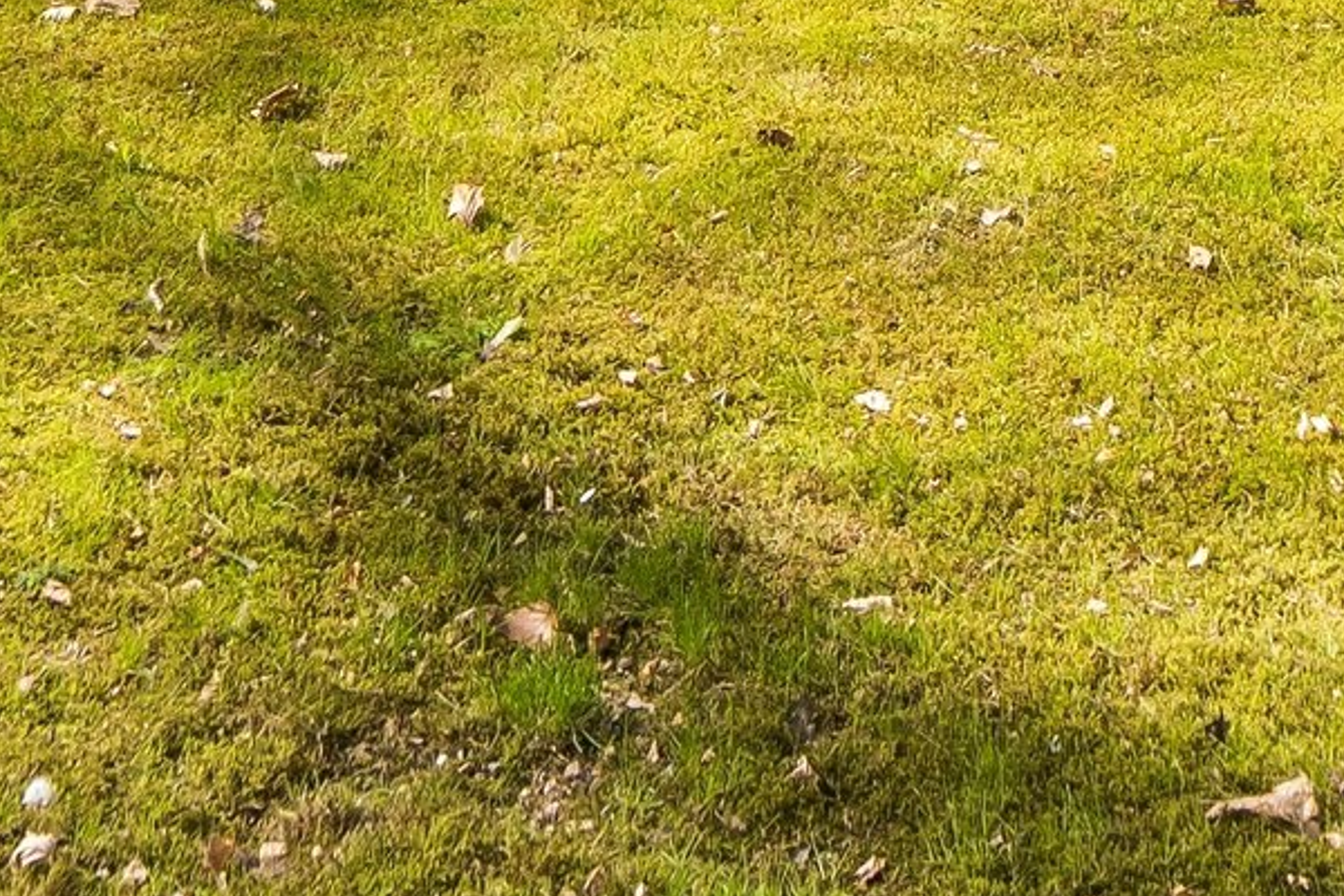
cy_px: -1299
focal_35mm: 112
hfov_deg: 18.2
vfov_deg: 10.4
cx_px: 728
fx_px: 4200
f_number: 8
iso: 200
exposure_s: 1/125
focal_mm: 15
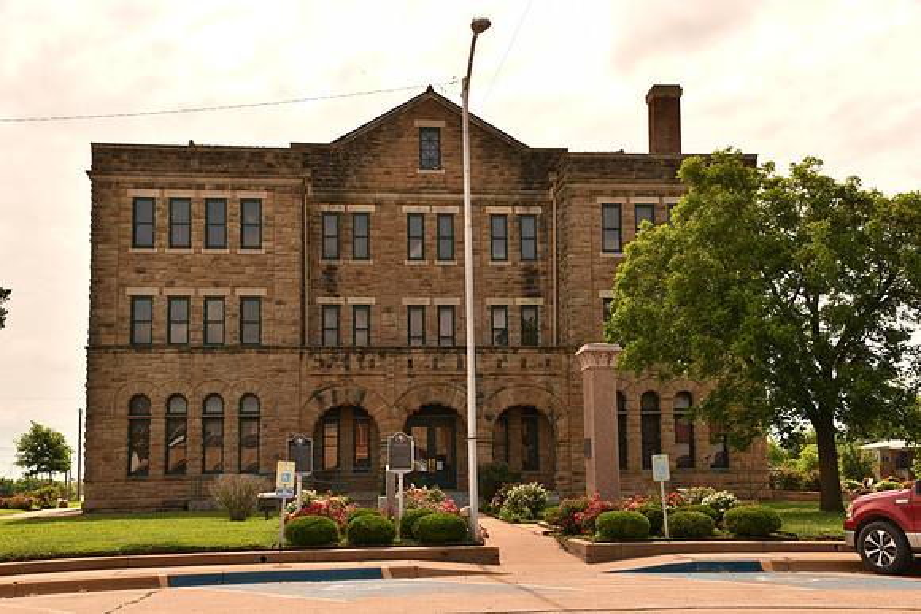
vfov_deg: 28.1
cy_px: 307
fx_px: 1228
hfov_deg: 41.1
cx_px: 460
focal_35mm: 48
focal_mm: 32
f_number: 13
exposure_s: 1/125
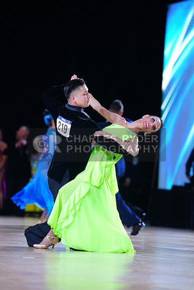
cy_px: 145
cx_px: 97
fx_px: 1470
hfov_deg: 7.5
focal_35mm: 182
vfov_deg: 11.3
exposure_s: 1/640
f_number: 2.8
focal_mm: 182
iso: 1250
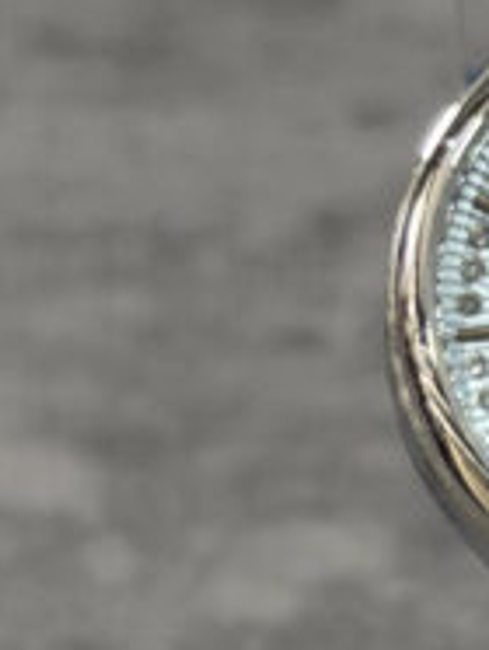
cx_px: 702
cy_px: 713
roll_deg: -1.3
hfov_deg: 7.1
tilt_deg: -33.8
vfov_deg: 9.5
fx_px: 3871
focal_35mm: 206
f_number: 1.78
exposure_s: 1/40
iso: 250
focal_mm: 6.76
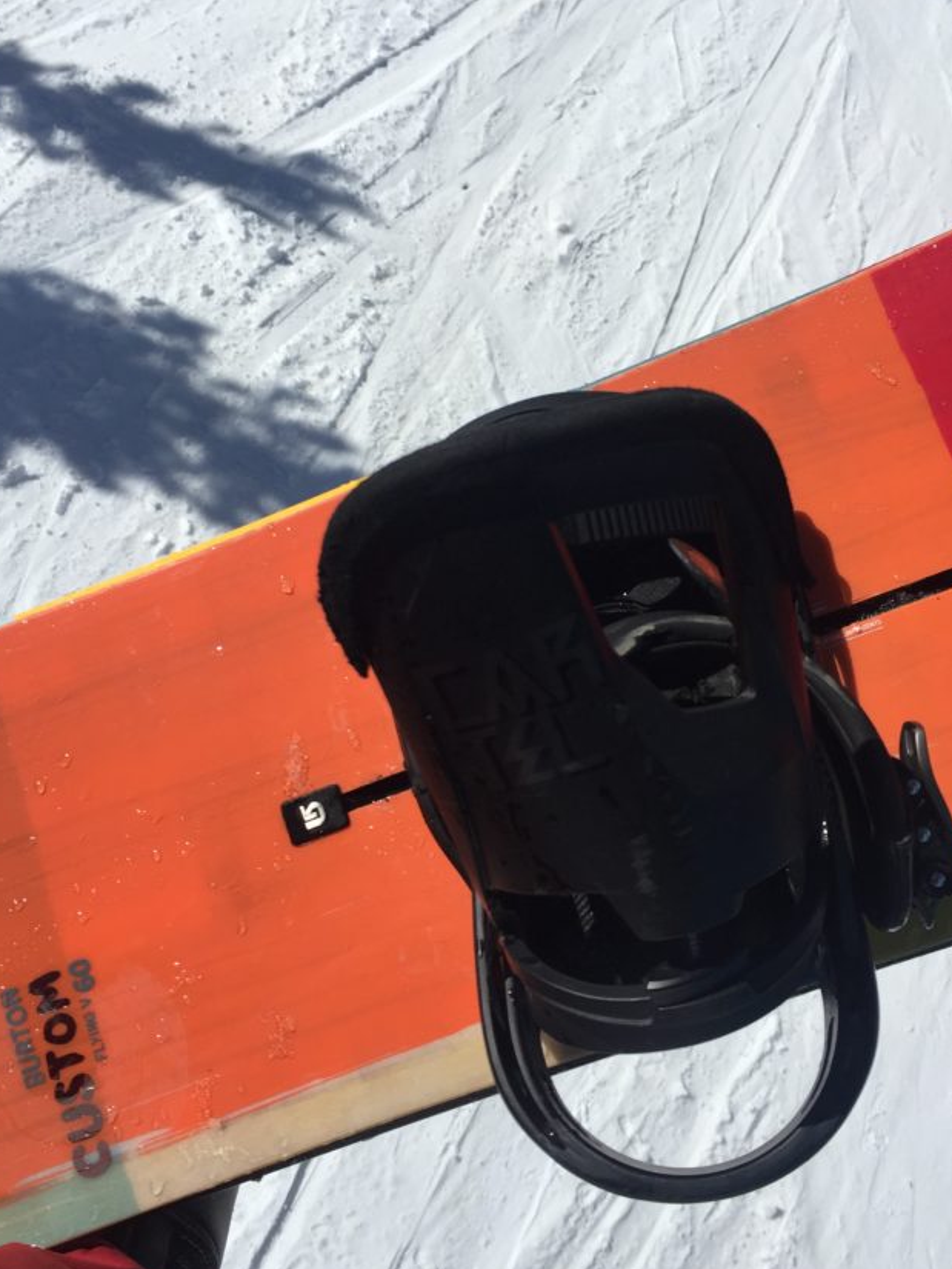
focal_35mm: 36
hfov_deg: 39.6
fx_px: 1320
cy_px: 551
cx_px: 544
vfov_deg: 51.2
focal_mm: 4.15
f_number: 2.2
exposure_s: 1/5650
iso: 32
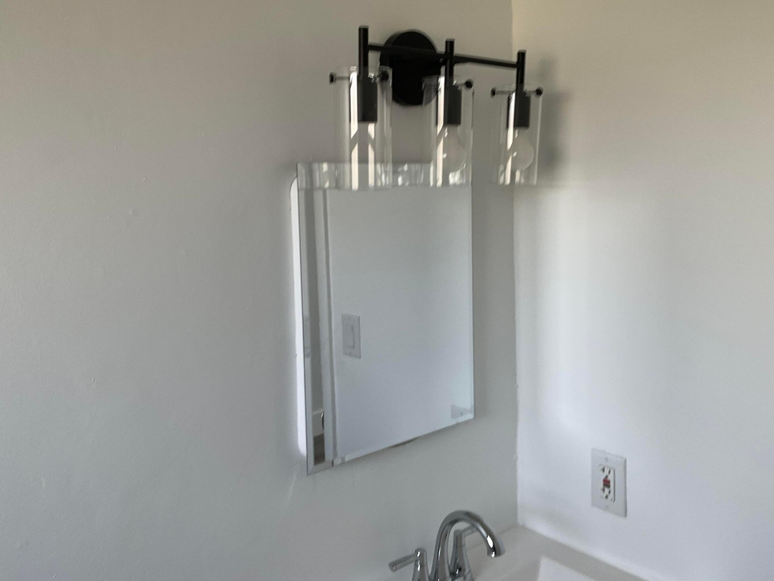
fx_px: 716
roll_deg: +1.9
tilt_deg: -5.2
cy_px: 263
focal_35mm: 32
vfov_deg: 44.1
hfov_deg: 56.8
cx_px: 385
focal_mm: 3
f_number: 1.8
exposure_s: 1/60
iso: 40
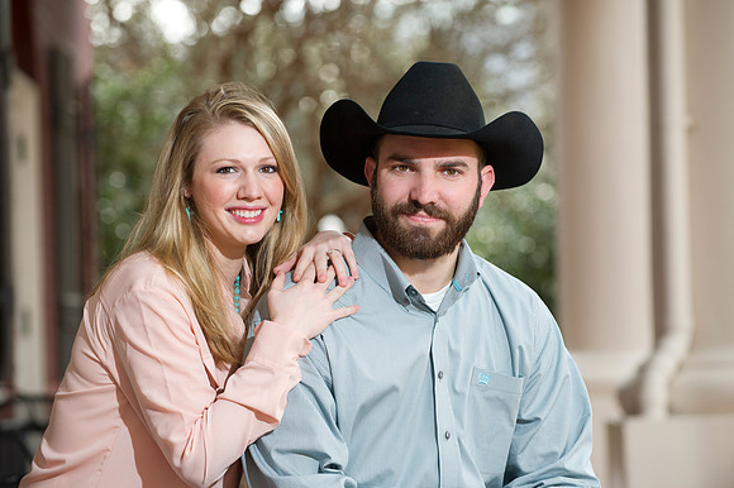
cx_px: 367
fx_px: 2853
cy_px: 244
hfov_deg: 14.7
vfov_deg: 9.8
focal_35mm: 140
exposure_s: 1/160
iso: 250
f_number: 4
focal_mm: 140
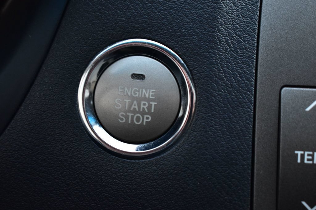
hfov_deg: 28.1
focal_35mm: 72
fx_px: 632
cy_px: 105
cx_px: 158
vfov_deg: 18.9
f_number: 5.3
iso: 1600
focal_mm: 48
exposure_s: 1/13
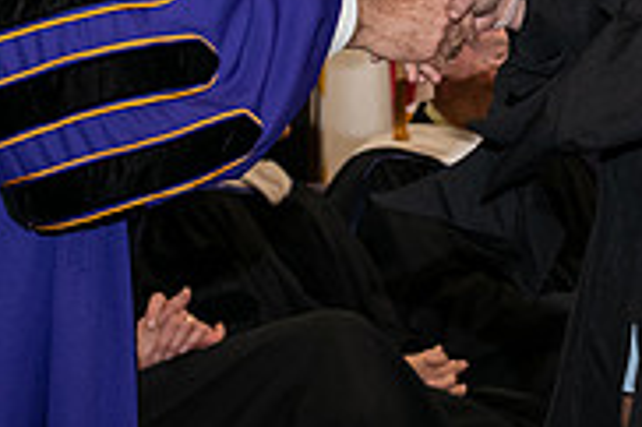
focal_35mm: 255
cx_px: 511
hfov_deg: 8.1
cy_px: -175
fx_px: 4543
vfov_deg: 5.3
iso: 1600
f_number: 5.6
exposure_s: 1/200
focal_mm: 80
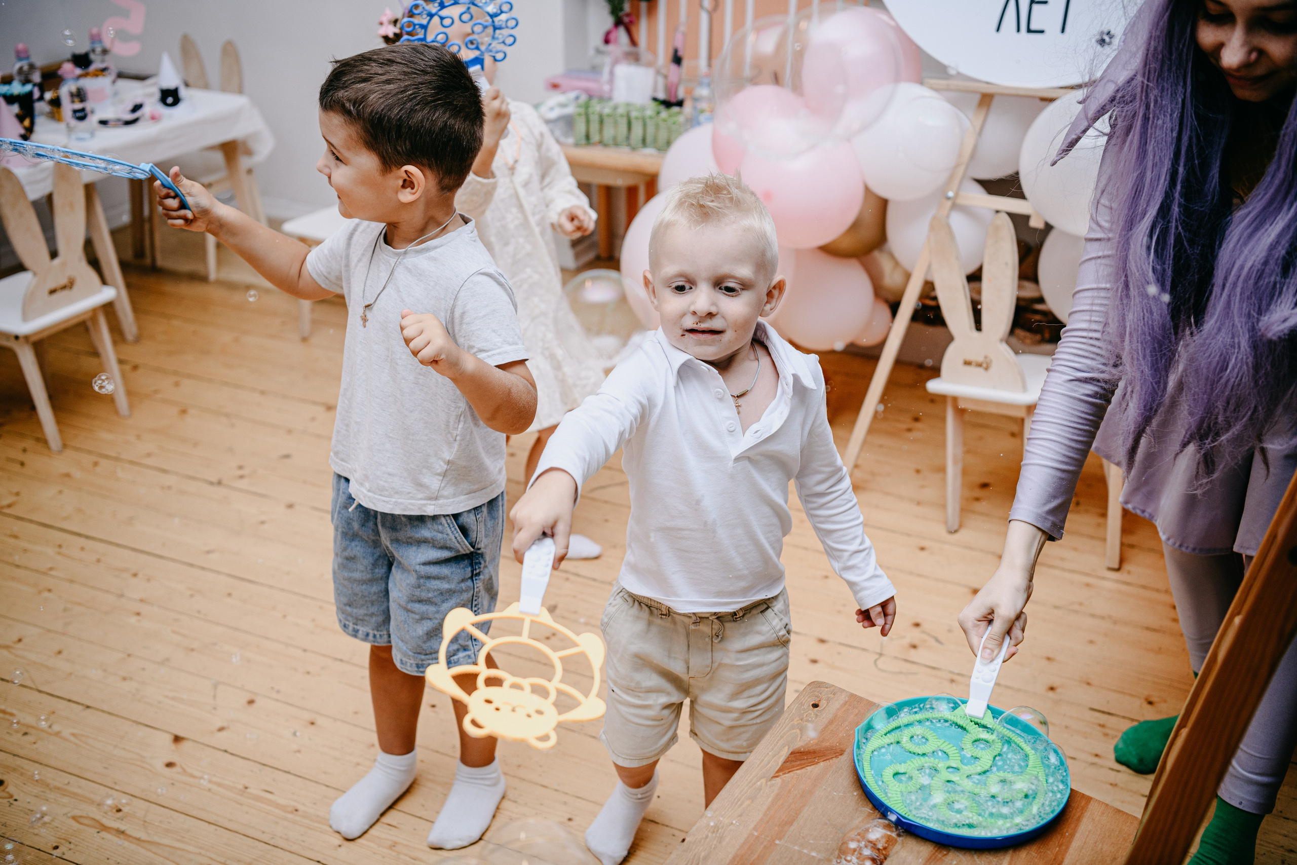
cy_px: 432
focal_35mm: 42
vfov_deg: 31.9
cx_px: 648
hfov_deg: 46.4
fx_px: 1513
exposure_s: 1/160
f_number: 3.2
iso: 125
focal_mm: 42
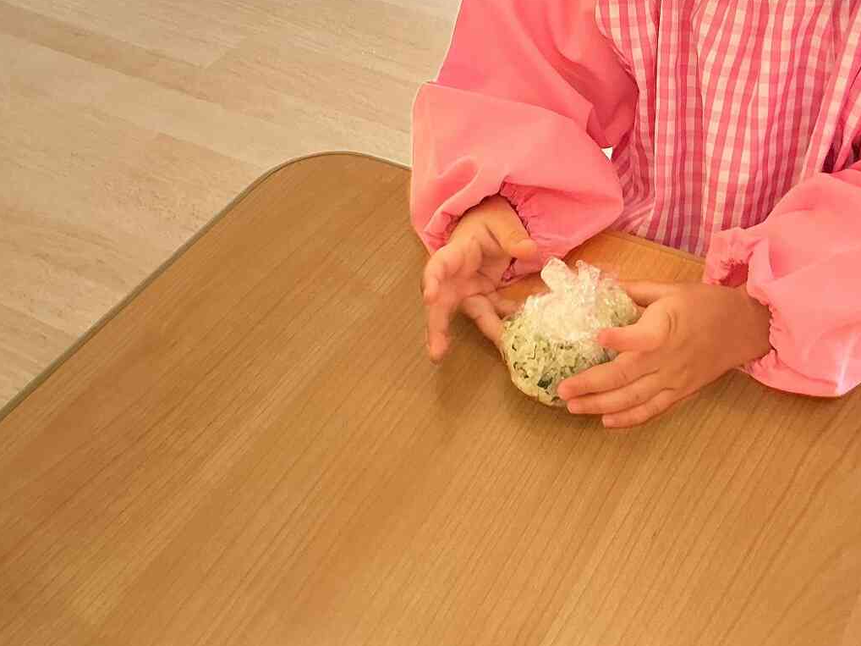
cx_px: 666
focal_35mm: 57
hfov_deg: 33.0
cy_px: 19
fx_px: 1417
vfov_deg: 24.6
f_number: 1.8
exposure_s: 1/199
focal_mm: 3
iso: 25
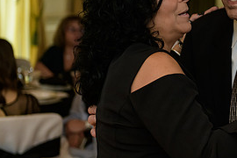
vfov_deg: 10.6
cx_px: 251
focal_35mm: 129
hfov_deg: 15.5
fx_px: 849
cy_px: 39
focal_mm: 60
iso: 1000
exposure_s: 1/125
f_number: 2.8
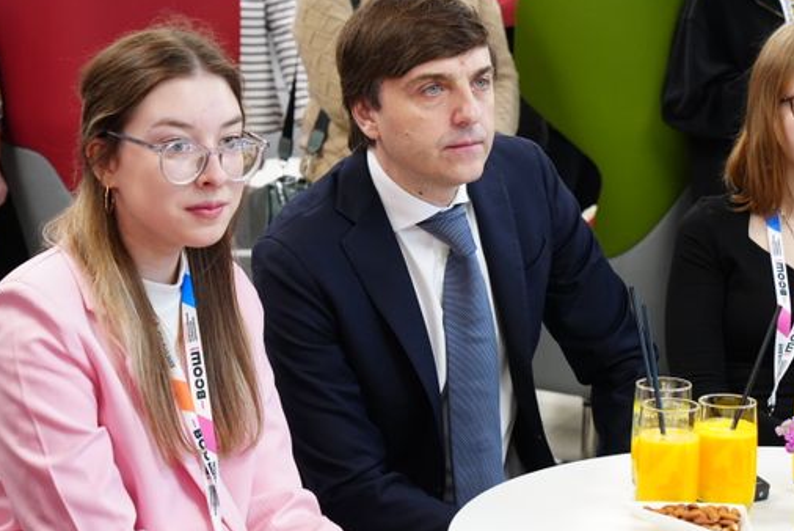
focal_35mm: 91
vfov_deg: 15.0
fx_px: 2008
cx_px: 478
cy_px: 322
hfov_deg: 22.3
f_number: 5.6
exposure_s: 1/200
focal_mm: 66
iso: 3200
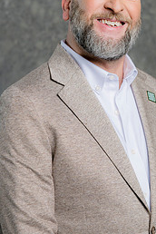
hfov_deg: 9.3
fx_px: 962
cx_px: 114
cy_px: 97
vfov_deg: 13.9
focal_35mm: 148
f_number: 5
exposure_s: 1/200
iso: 125
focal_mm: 85
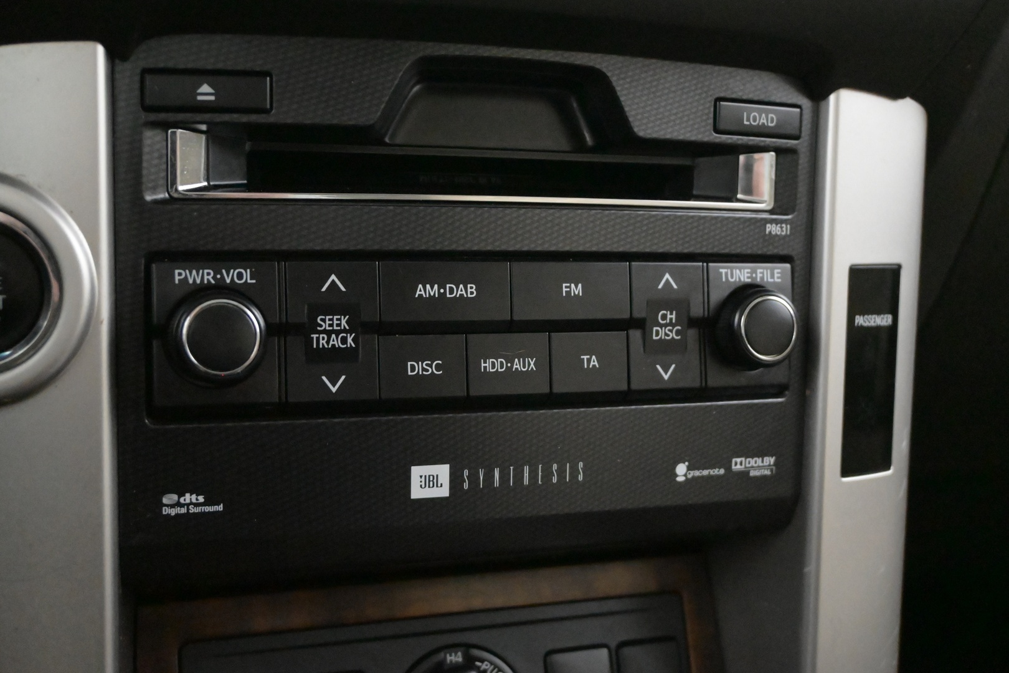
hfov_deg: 46.4
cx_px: 504
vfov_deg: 31.9
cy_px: 336
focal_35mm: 42
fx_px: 1177
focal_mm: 28
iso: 12800
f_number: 4.5
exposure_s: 1/50
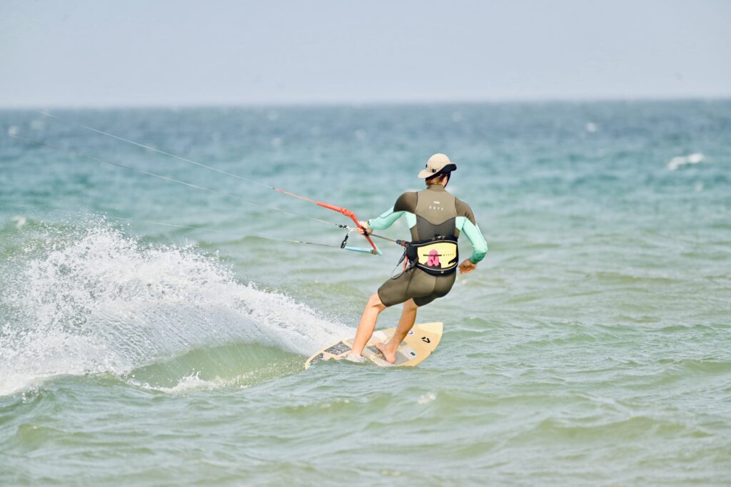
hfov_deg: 4.1
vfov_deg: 2.8
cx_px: 366
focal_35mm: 500
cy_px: 244
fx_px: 10154
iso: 200
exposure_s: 1/1000
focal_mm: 500
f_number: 5.6
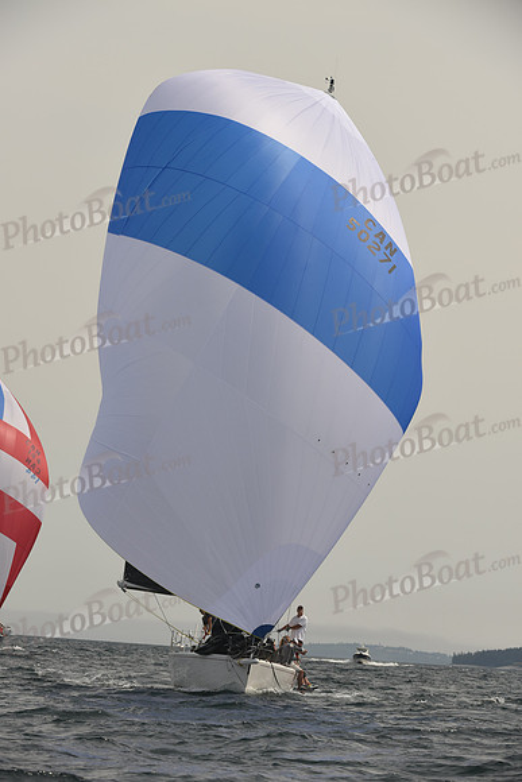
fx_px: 4347
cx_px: 261
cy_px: 391
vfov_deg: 10.3
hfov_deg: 6.9
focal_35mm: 200
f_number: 8
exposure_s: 1/1000
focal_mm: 200
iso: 250
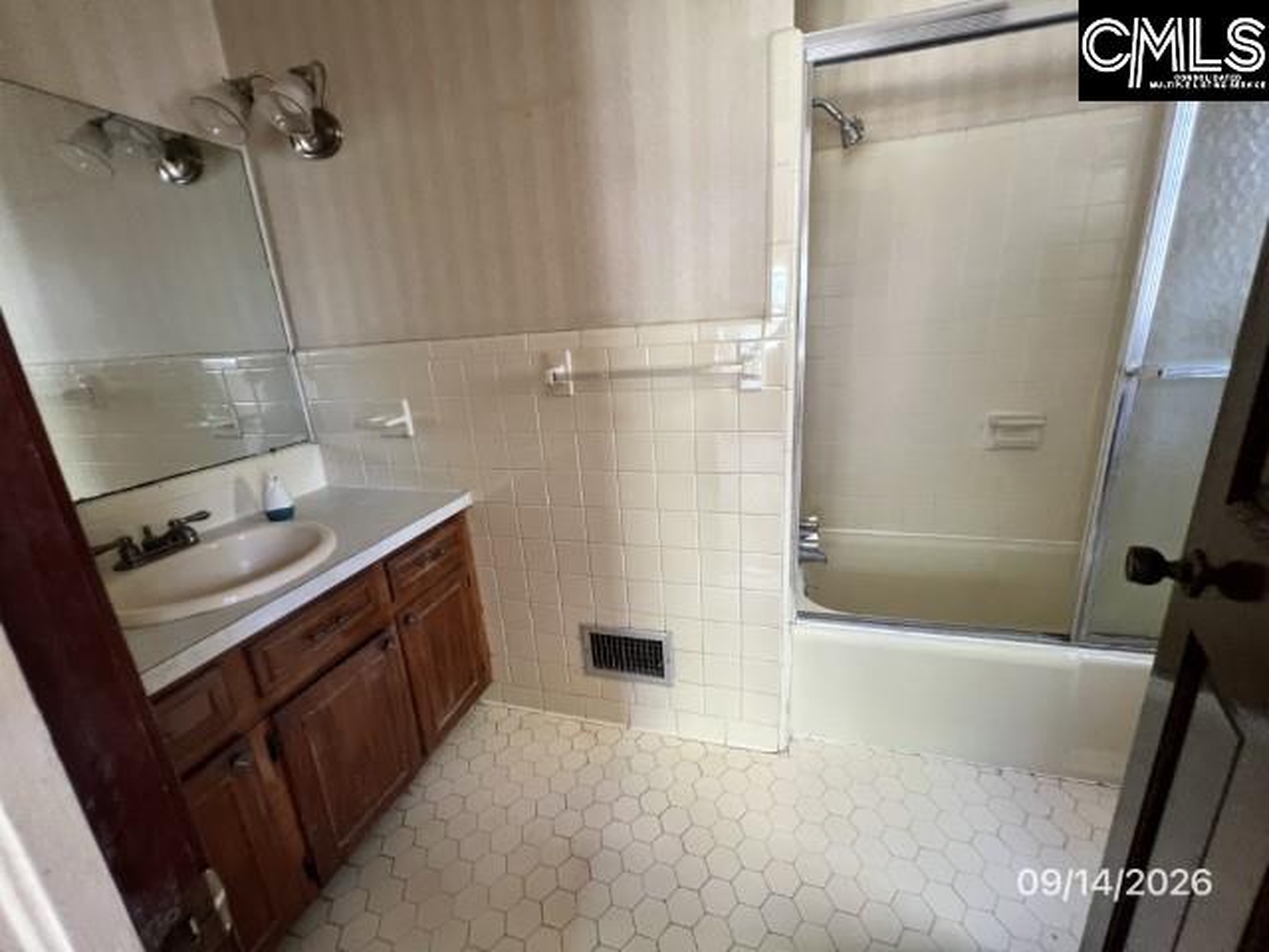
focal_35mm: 13
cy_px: 476
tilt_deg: -16.6
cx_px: 634
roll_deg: +3.4
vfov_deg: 89.9
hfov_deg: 106.2
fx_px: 477
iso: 250
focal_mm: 1.57
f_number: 1.8
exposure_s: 1/24
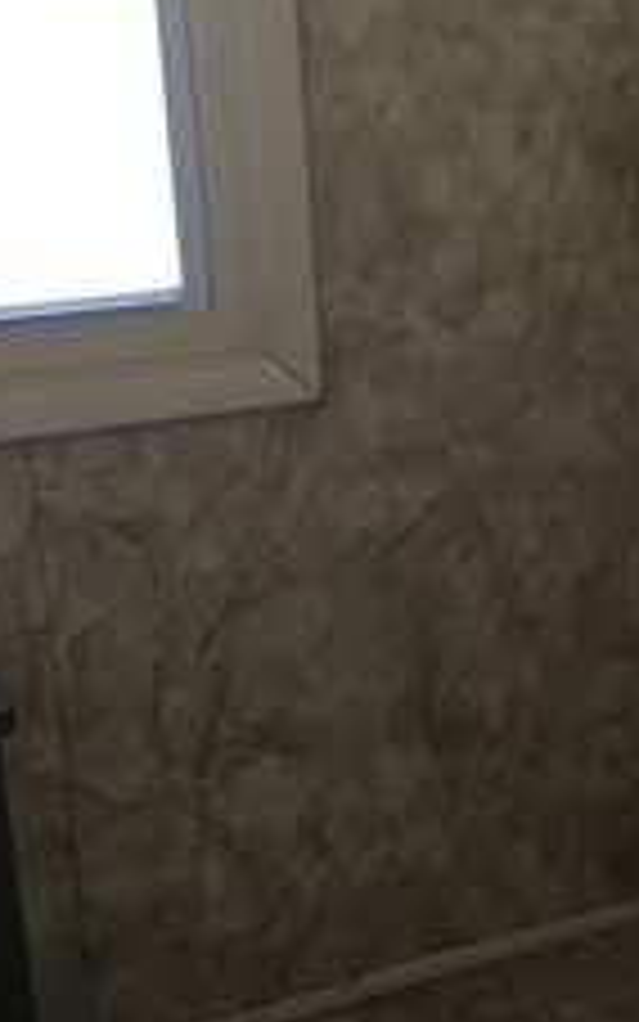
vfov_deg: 31.5
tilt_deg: -15.1
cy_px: 527
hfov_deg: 19.4
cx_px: 639
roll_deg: +0.2
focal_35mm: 65
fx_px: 1810
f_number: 2.2
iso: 40
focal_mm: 4.15
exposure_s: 1/30
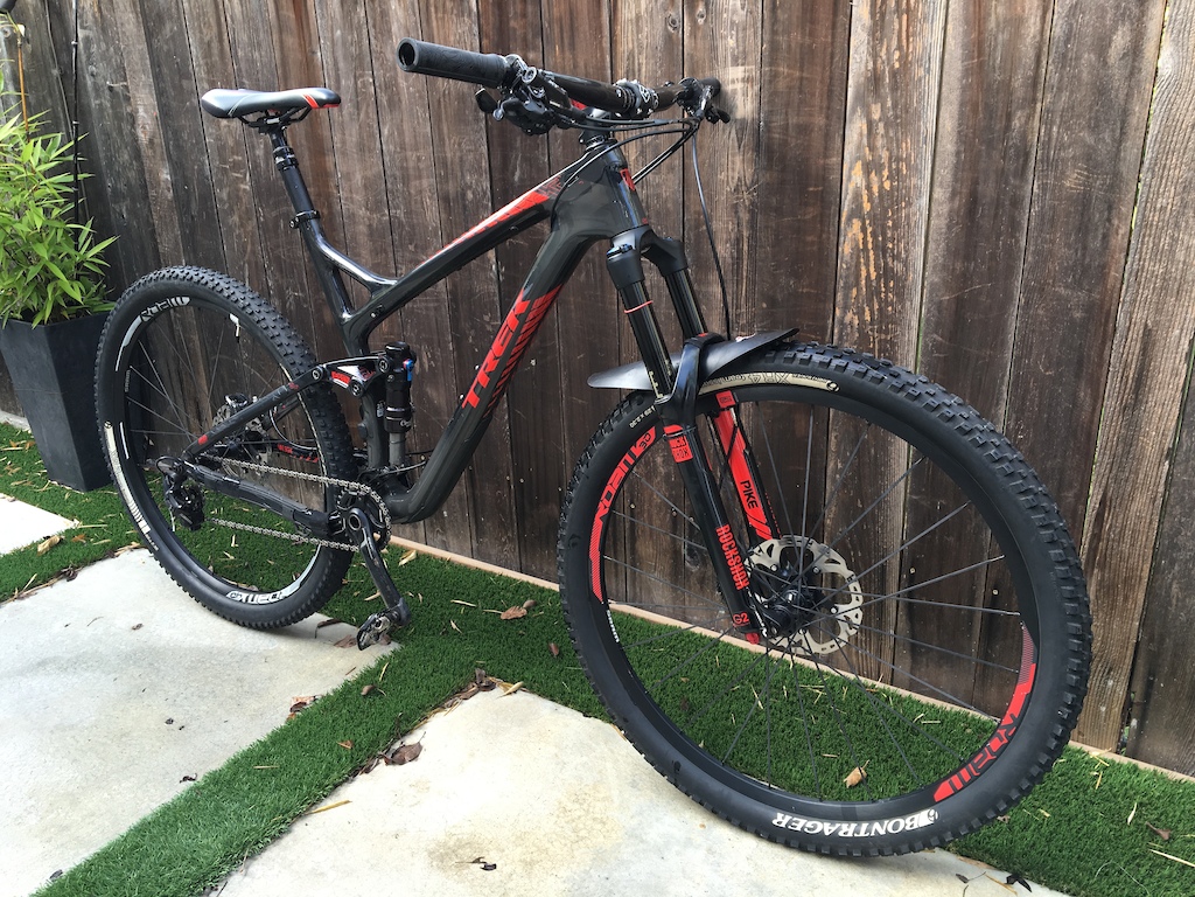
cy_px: 448
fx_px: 1001
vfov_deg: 48.2
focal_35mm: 29
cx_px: 598
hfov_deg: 61.7
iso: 25
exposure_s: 1/60
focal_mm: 4.15
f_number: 2.2
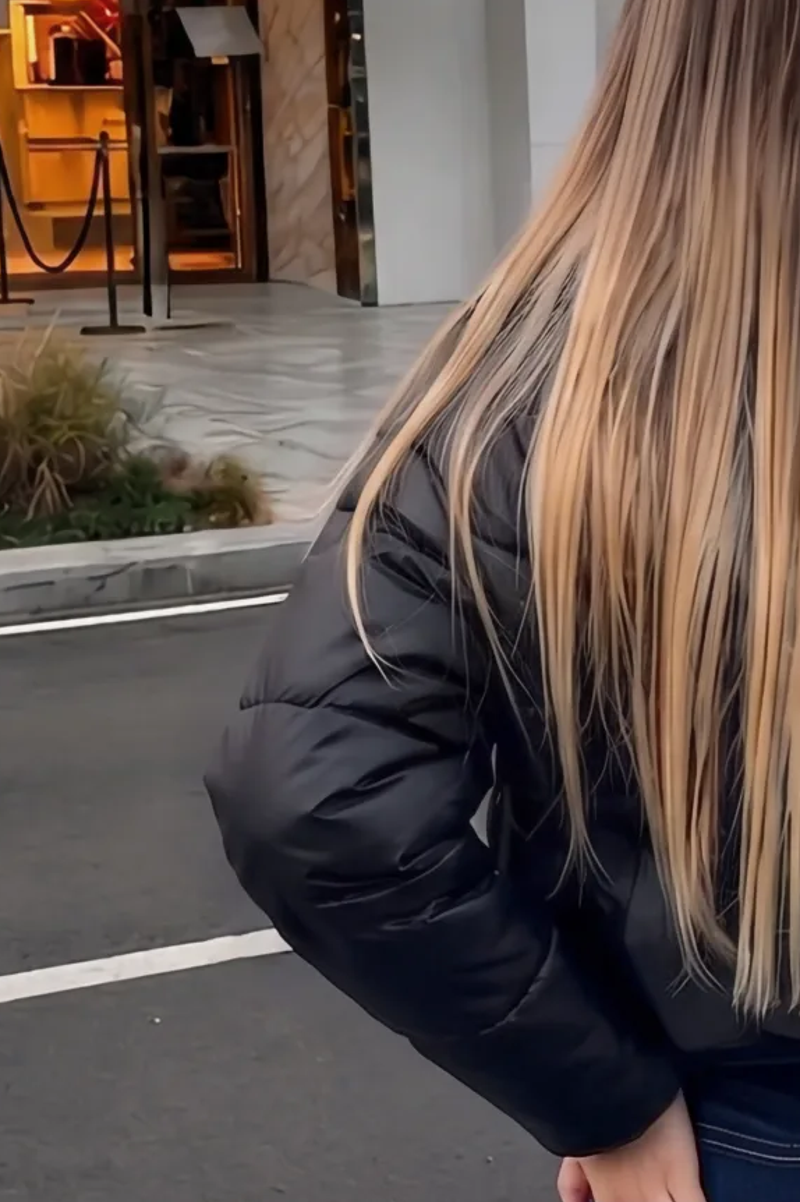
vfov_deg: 18.9
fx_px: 3469
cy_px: 1311
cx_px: 812
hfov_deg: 13.0
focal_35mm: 104
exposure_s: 1/160
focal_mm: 35
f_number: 4
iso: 320
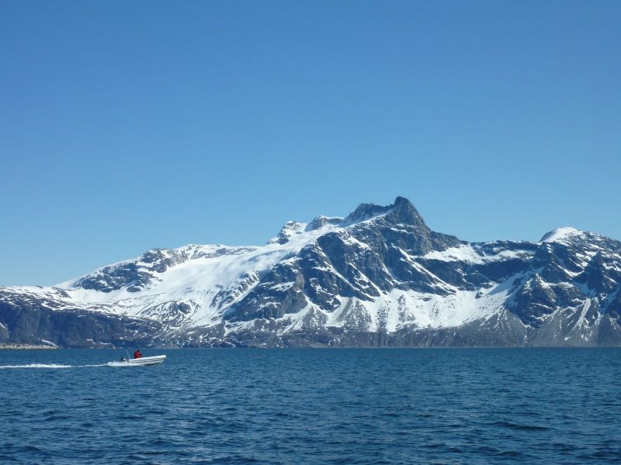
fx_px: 1058
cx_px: 310
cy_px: 232
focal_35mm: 59
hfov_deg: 32.7
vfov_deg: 24.8
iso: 80
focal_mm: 9.7
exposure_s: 1/640
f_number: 5.6
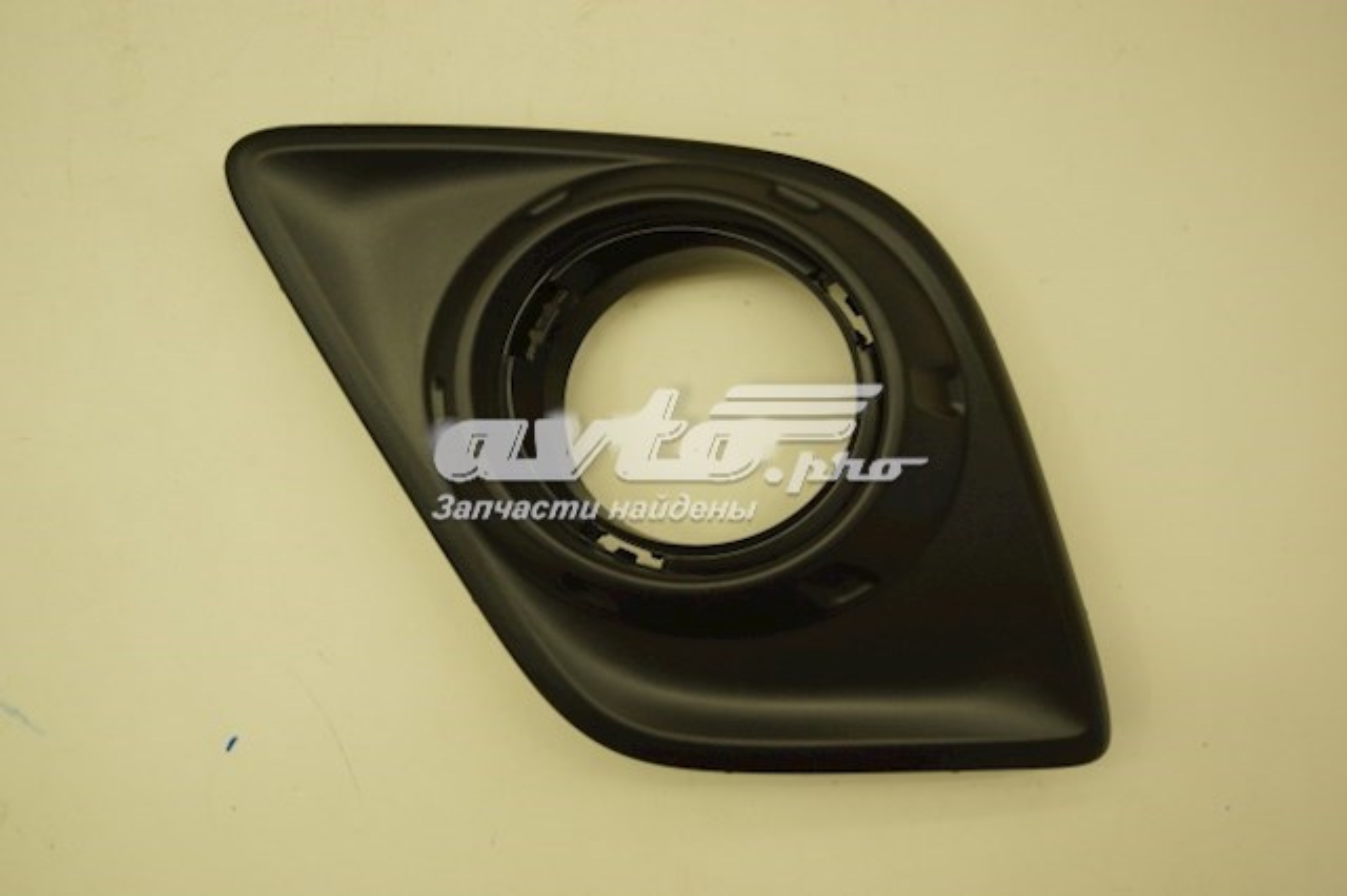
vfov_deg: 34.2
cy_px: 448
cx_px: 674
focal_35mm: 39
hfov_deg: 49.6
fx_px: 1458
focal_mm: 26
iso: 500
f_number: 4.5
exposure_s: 1/60
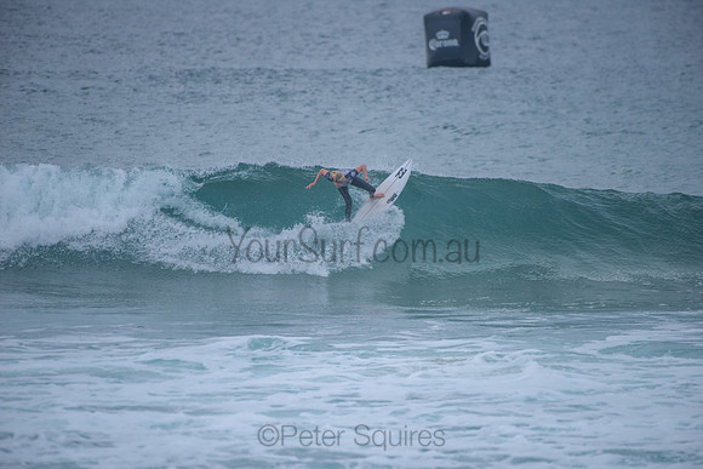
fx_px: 9766
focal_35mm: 500
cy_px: 234
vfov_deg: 2.8
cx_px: 352
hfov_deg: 4.1
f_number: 5.6
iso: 320
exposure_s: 1/2000
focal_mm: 500
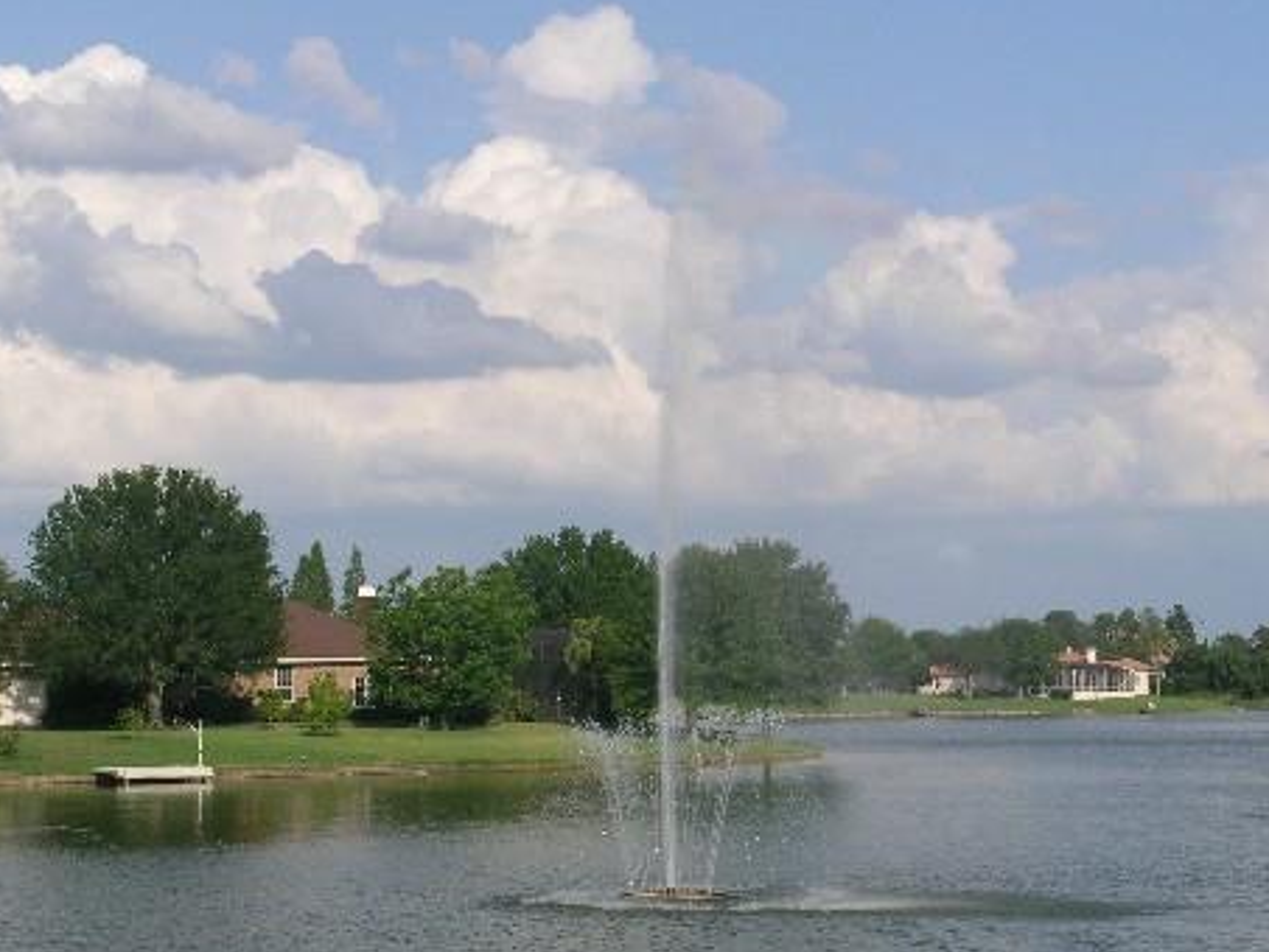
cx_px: 726
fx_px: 3154
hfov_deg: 22.7
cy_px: 532
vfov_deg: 17.2
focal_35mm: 86
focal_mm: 13.5
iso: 50
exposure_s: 1/248
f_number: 7.6
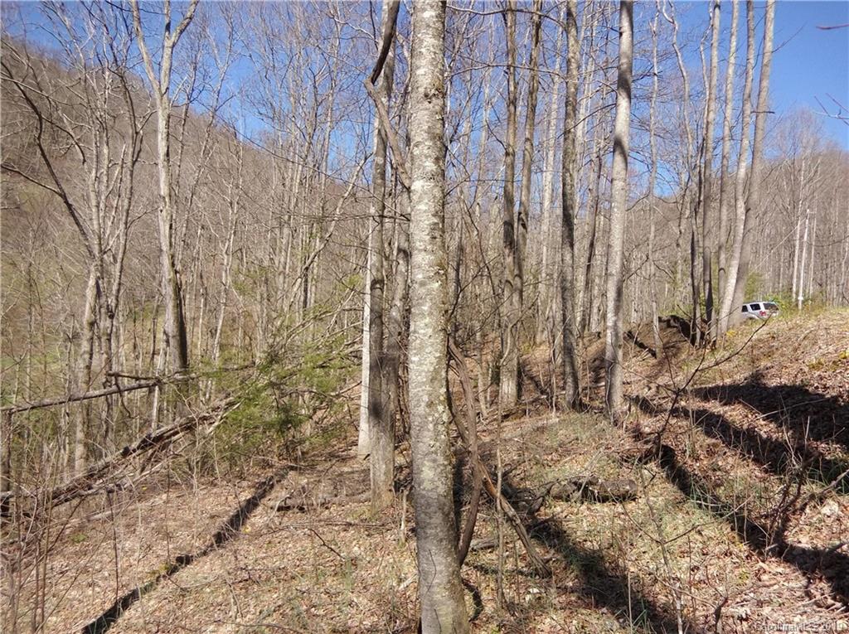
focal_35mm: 25
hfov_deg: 69.5
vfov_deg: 54.8
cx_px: 424
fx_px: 612
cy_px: 317
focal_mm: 4.5
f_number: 3.5
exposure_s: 1/800
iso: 100
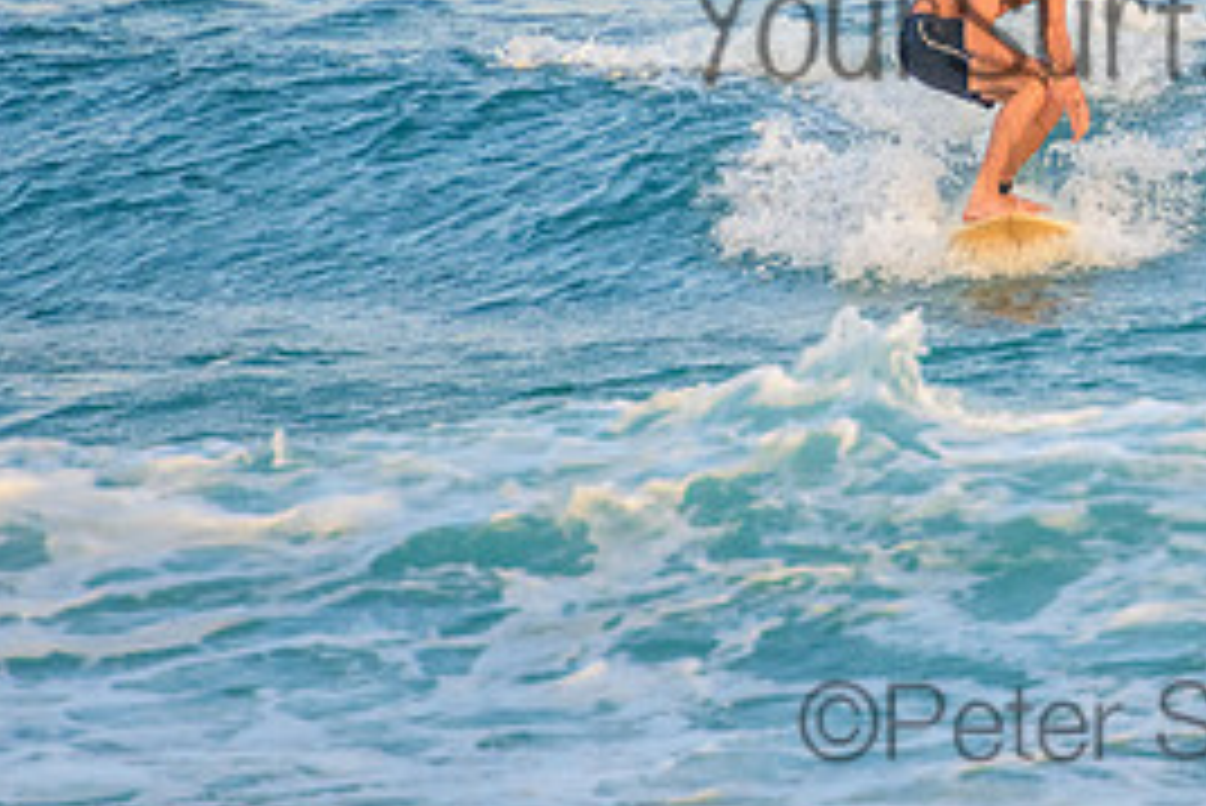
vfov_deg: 1.0
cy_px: -25
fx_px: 44544
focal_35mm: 1329
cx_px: 1148
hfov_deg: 1.6
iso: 1400
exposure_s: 1/1000
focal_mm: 400
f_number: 5.6
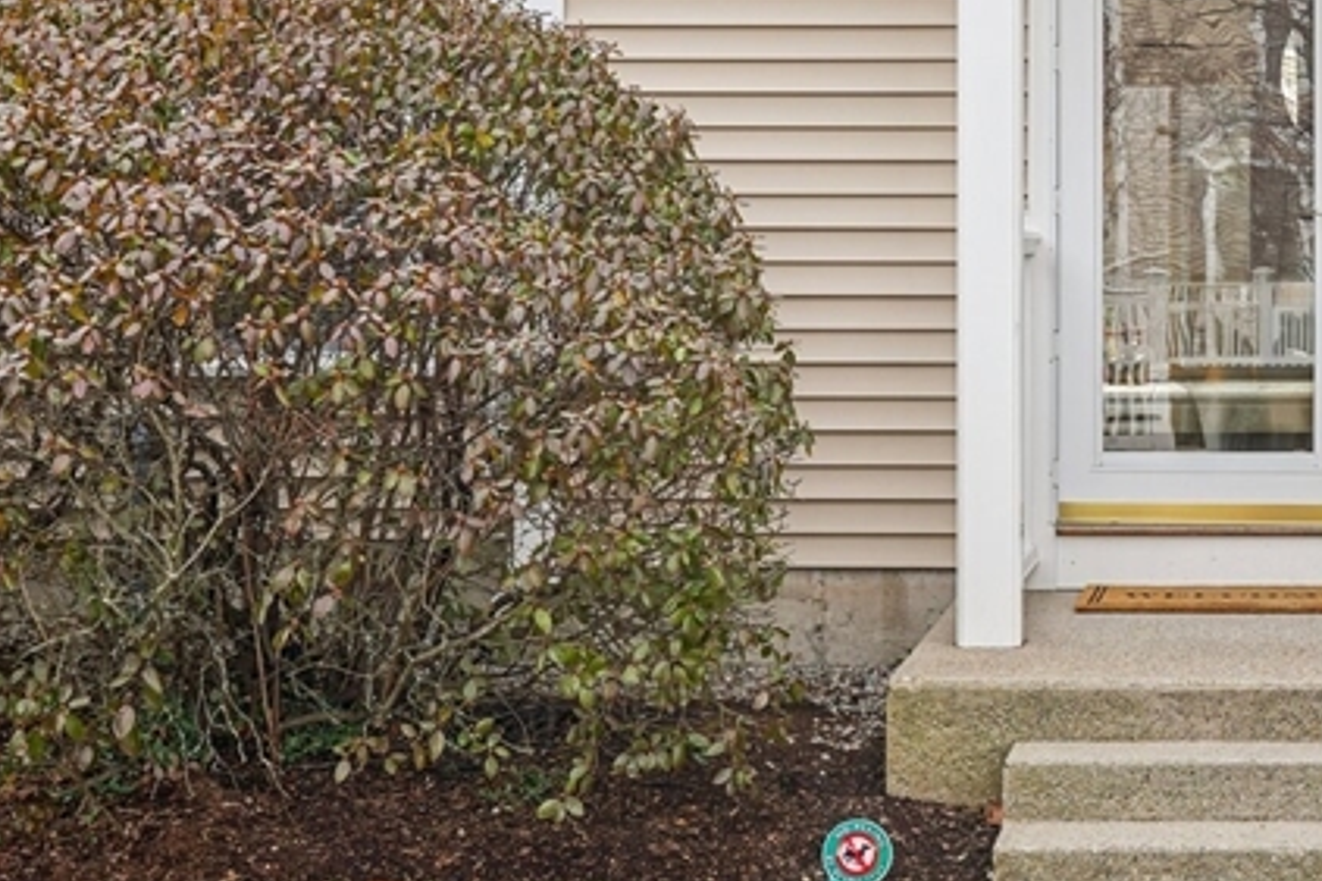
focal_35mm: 85
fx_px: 3120
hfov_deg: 23.2
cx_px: 1231
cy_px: 284
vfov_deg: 16.0
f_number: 8
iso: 100
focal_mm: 35
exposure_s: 1/100
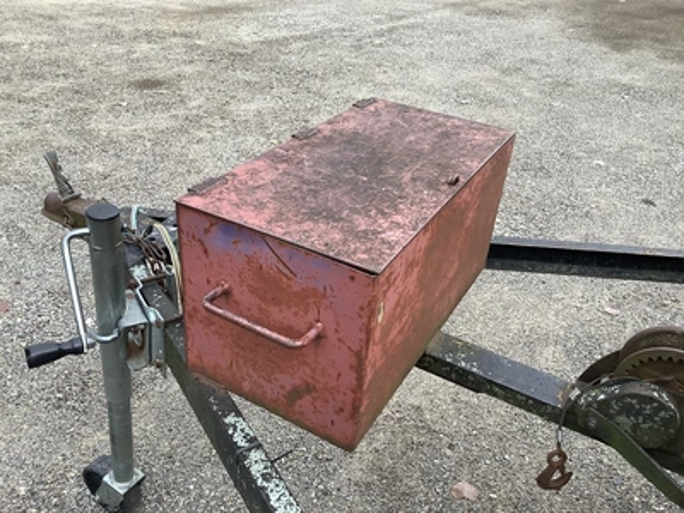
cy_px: 256
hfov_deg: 58.4
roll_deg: -3.4
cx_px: 342
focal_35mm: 31
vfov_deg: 45.4
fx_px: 613
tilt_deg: -32.9
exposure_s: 1/120
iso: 64
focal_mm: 3.3
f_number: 2.4
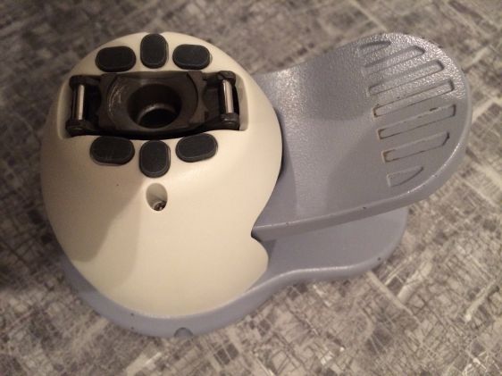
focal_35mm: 29
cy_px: 188
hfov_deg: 61.7
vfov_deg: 48.2
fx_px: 420
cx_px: 251
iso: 320
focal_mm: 4.15
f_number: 2.2
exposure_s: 1/17
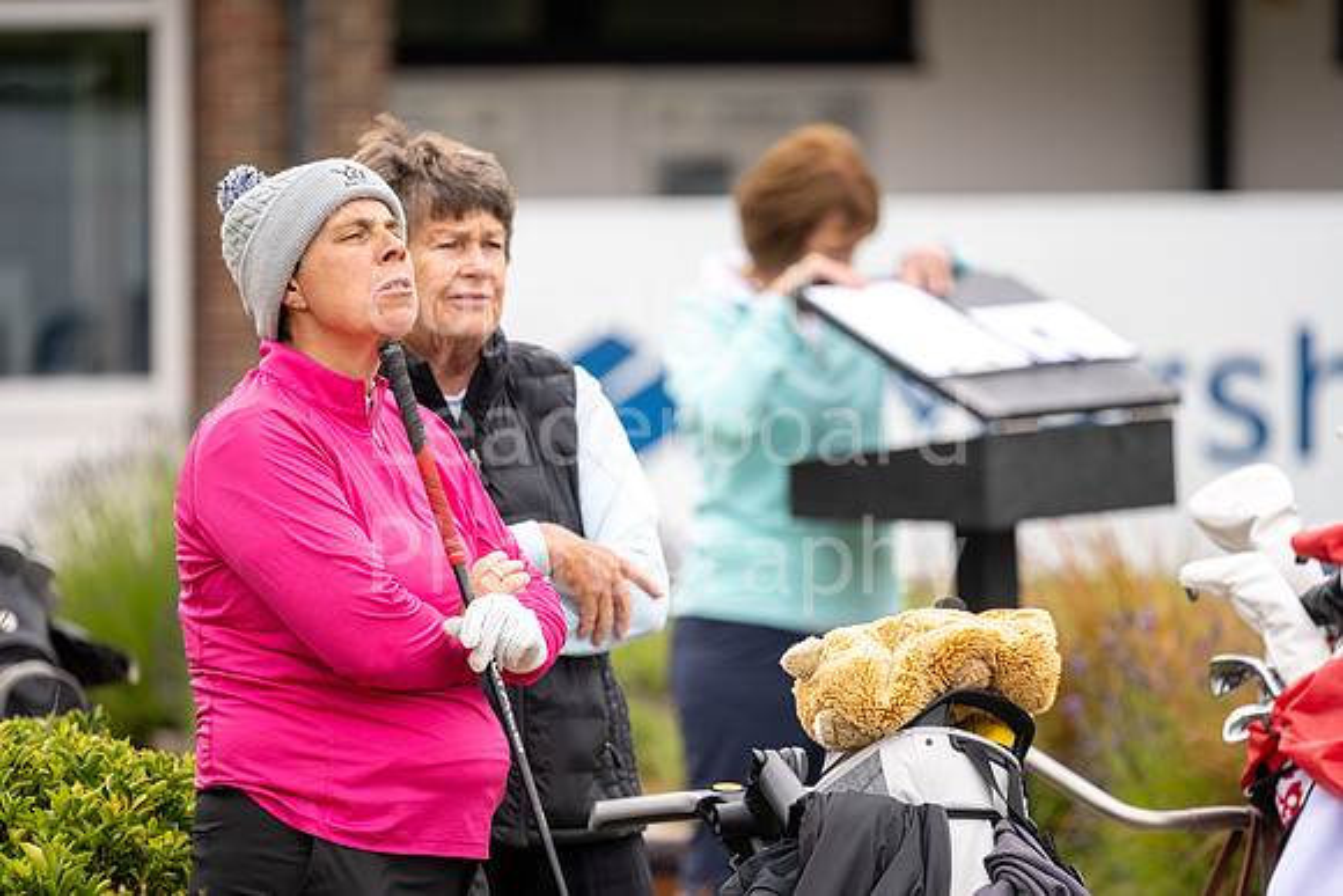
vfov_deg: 4.6
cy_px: 448
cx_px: 672
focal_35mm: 300
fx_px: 11194
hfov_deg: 6.9
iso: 500
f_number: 4
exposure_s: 1/1000
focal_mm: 300
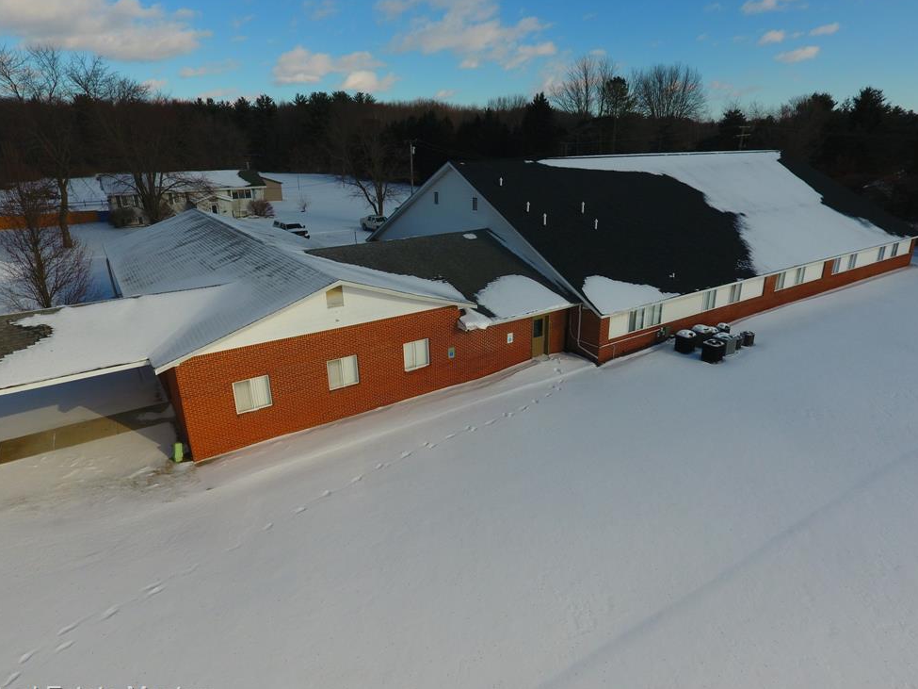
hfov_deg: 79.0
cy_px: 353
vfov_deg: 63.4
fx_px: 557
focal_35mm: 21
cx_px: 462
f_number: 2.8
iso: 100
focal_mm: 3.61
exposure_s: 1/1605
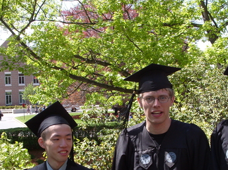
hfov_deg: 29.9
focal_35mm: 65
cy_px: 117
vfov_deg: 22.4
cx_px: 116
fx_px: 428
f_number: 4.8
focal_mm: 7.8
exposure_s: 1/250
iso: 80
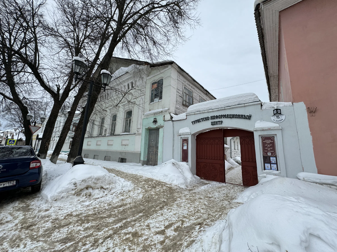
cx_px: 168
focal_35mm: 14
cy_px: 126
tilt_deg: +12.0
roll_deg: -2.4
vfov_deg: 85.7
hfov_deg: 102.1
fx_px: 136
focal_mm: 2.22
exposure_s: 1/652
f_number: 2.2
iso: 40
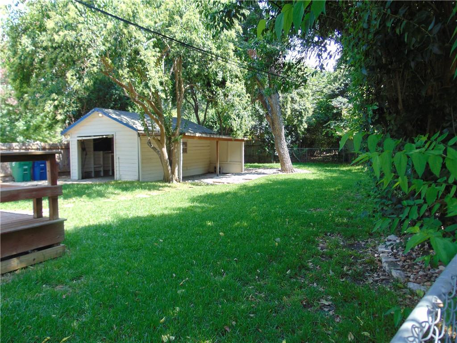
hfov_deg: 69.4
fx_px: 330
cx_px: 228
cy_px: 172
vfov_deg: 54.9
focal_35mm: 25
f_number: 3
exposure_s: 1/200
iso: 80
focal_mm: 4.5
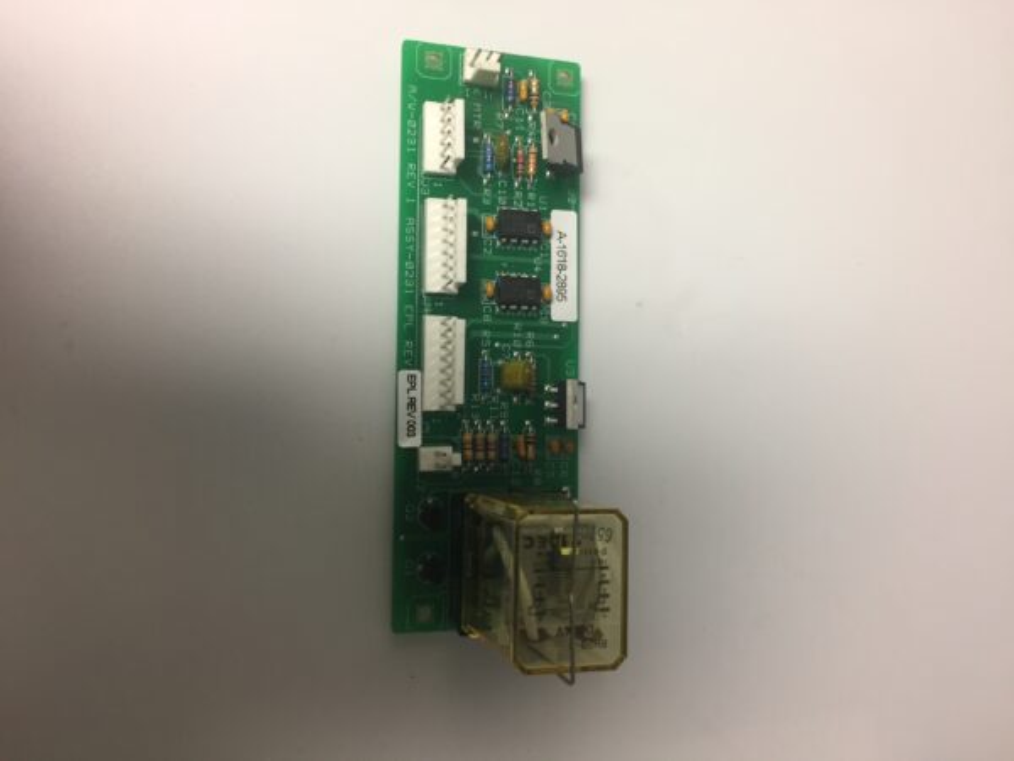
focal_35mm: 29
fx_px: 849
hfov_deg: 61.7
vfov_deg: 48.2
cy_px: 380
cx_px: 507
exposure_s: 1/30
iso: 80
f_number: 2.2
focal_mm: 4.15
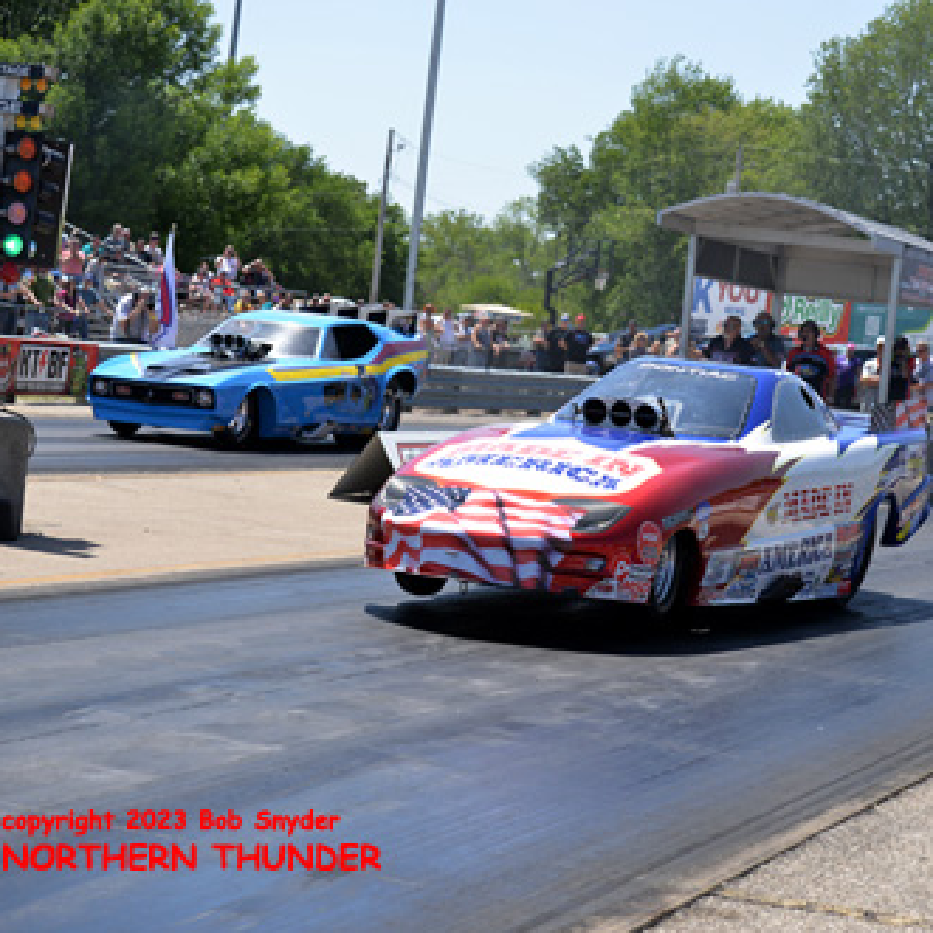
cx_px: 586
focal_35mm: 90
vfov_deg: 19.3
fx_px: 2744
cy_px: 468
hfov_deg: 19.3
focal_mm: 70
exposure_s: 1/1600
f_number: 6.3
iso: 400
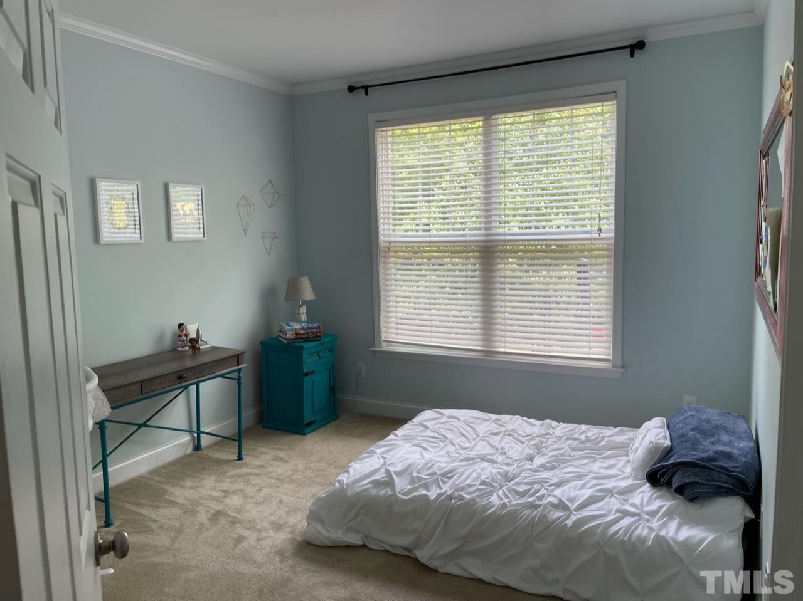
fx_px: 603
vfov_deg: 53.0
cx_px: 402
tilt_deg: -5.1
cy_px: 300
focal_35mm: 26
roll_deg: +2.7
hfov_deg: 67.3
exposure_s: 1/127
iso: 32
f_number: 1.6
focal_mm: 4.2
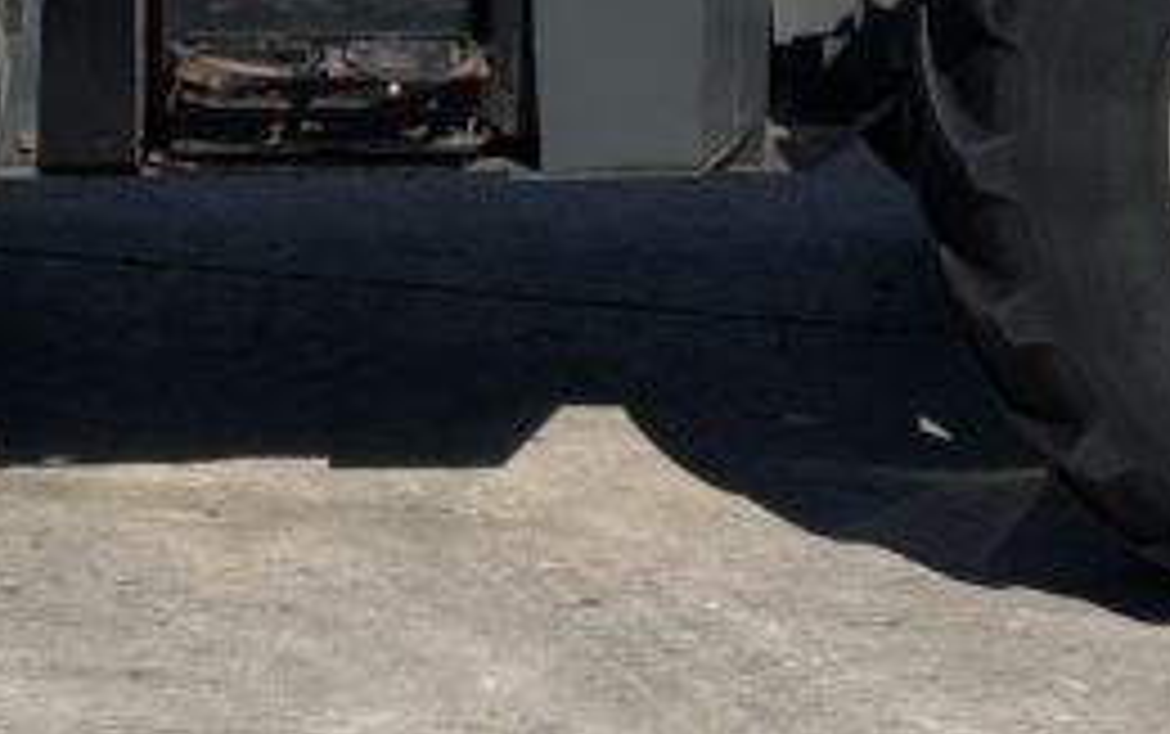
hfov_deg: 17.2
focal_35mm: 121
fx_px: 3862
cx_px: 477
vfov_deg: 10.1
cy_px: -662
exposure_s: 1/1984
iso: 20
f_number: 1.8
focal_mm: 3
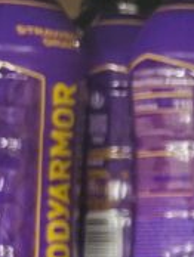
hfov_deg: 8.6
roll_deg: +0.6
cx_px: 508
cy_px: 220
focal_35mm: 153
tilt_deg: +0.4
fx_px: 1140
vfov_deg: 12.8
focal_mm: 4.2
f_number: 1.6
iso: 80
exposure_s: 1/60
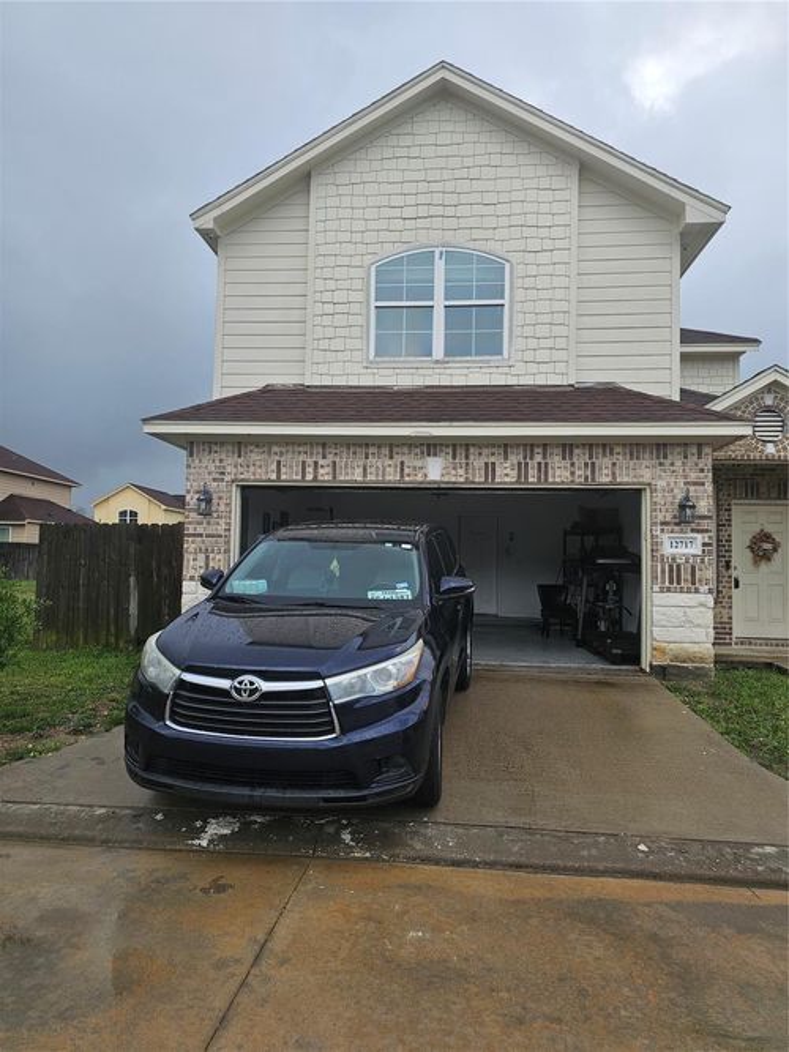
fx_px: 699
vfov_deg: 73.9
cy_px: 526
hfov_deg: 58.9
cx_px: 394
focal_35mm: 23
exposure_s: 1/396
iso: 10
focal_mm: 6.3
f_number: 1.7
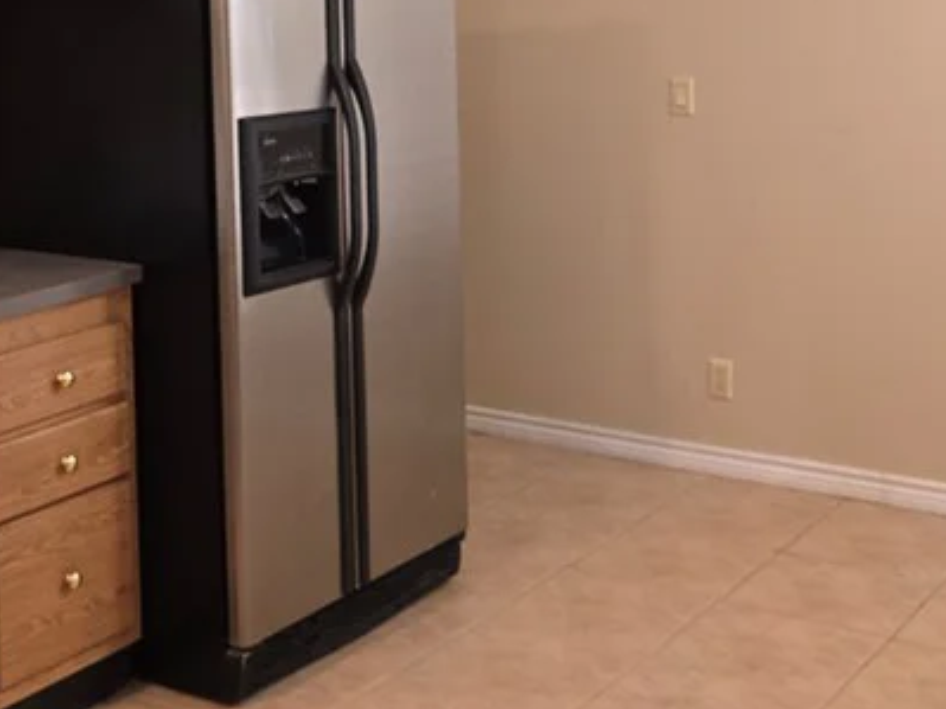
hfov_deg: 32.5
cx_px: 325
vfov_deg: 24.4
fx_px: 1612
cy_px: 142
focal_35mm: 59
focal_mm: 6.3
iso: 250
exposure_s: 1/120
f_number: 1.7
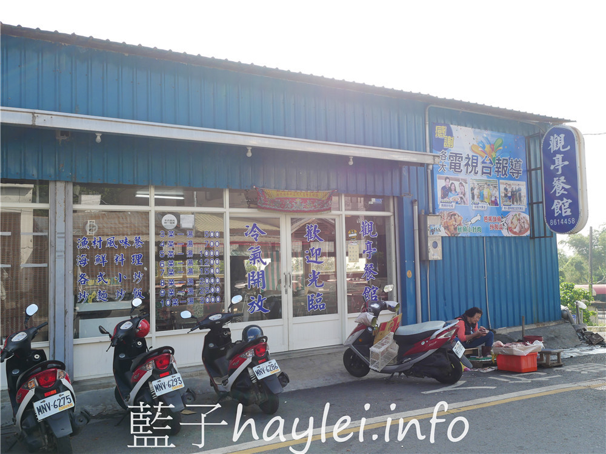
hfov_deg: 60.0
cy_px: 227
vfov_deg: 46.8
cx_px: 303
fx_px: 525
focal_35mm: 30
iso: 200
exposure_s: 1/640
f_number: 4
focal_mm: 15
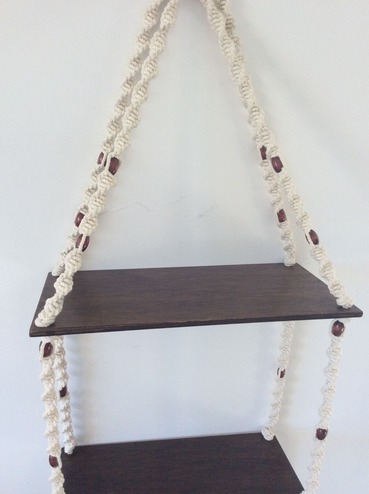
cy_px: 247
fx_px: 456
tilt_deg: -23.7
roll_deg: -1.4
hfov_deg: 44.1
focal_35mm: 32
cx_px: 184
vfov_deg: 56.9
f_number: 2.4
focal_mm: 3.3
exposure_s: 1/100
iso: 64
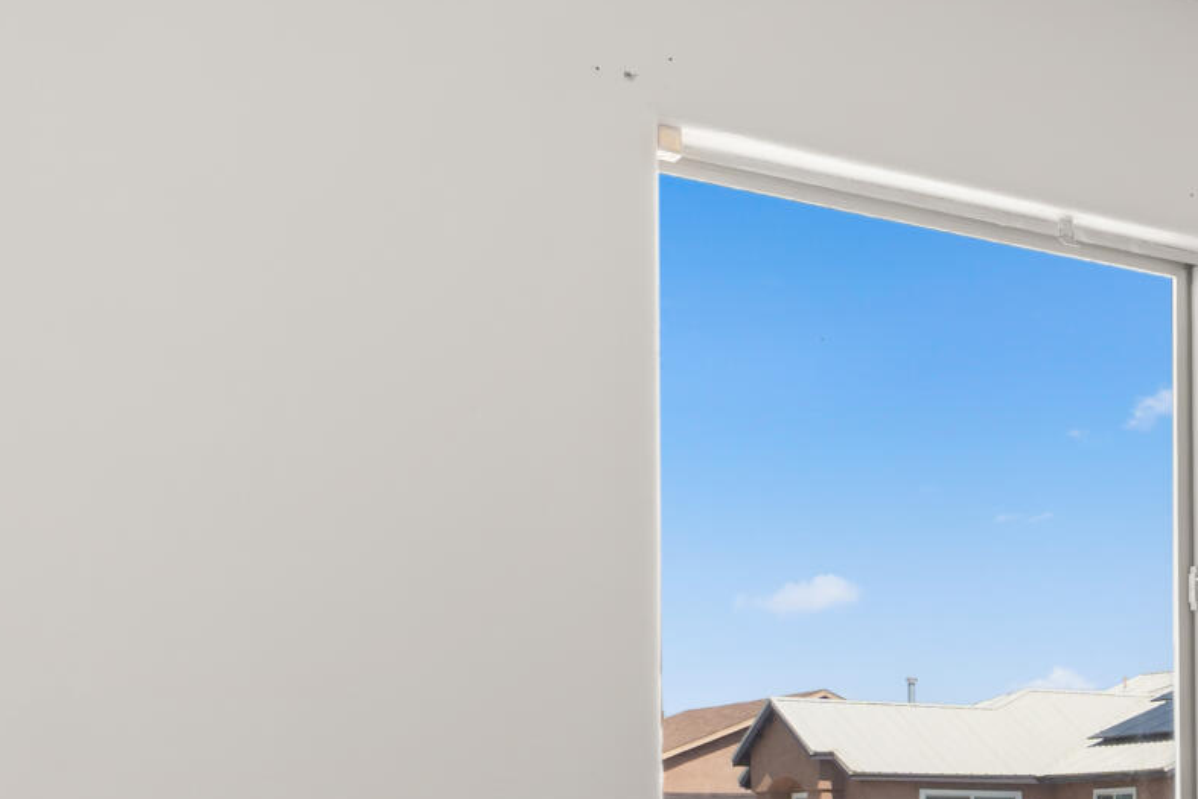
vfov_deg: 20.7
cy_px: 893
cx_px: 2192
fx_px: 2075
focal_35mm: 62
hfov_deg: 21.0
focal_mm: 10.9
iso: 100
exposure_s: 1/8
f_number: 8
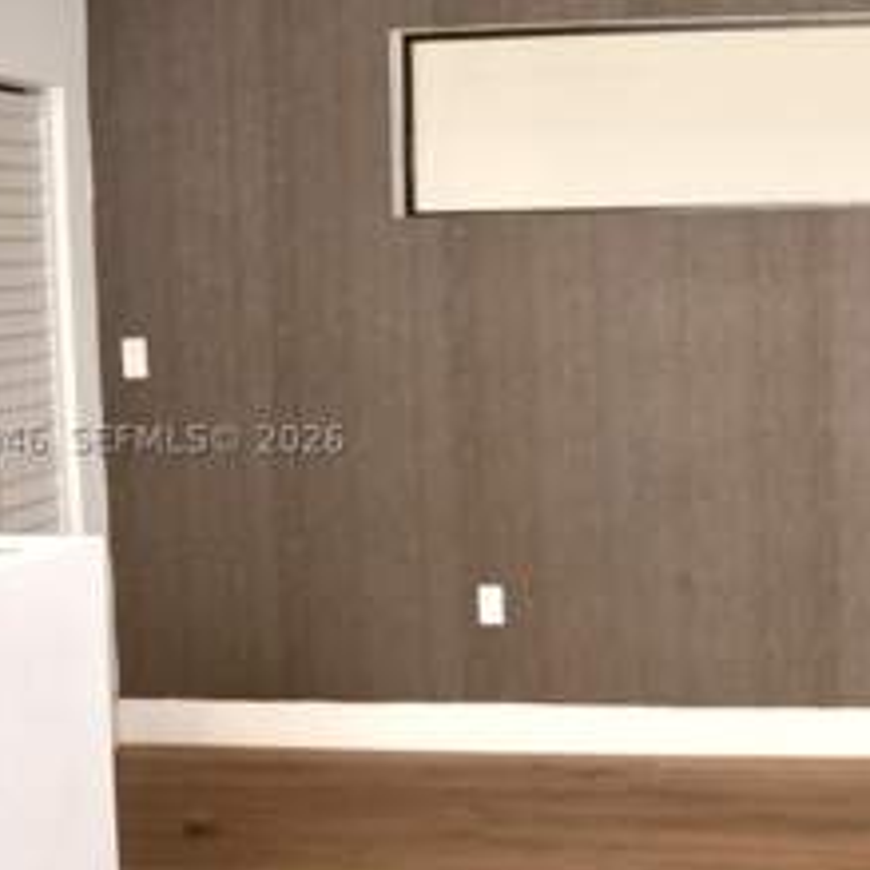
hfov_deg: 25.6
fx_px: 1848
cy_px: 435
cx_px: 787
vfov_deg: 26.5
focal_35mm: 65
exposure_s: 1/125
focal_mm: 35
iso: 640
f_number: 8
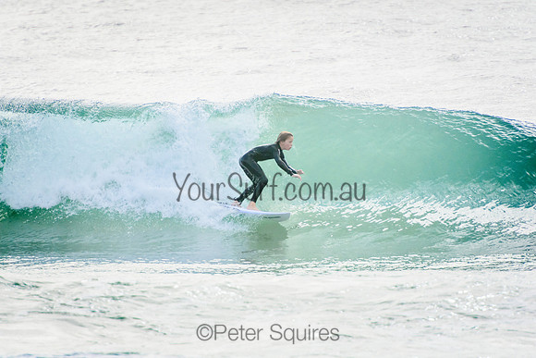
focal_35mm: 600
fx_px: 8935
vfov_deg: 2.3
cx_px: 268
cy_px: 179
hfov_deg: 3.4
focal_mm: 400
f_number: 5.6
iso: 400
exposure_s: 1/2000
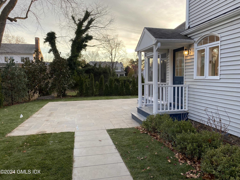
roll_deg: +0.7
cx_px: 120
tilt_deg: -5.0
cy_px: 90
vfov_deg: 53.1
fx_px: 180
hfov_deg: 67.3
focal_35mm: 26
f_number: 1.8
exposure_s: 1/265
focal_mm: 4.25
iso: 32
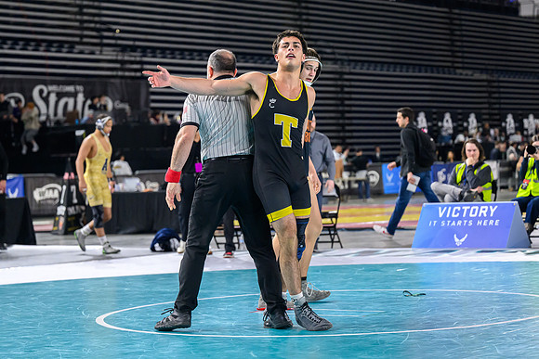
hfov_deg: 21.0
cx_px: 243
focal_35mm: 97
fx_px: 1453
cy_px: 142
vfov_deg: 14.1
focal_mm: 70
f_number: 2.8
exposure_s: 1/800
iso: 3200
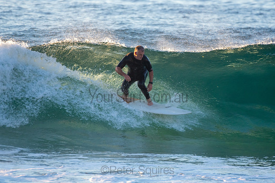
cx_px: 138
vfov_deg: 1.8
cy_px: 92
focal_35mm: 750
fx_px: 5730
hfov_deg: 2.7
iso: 720
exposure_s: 1/800
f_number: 5.6
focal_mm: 500
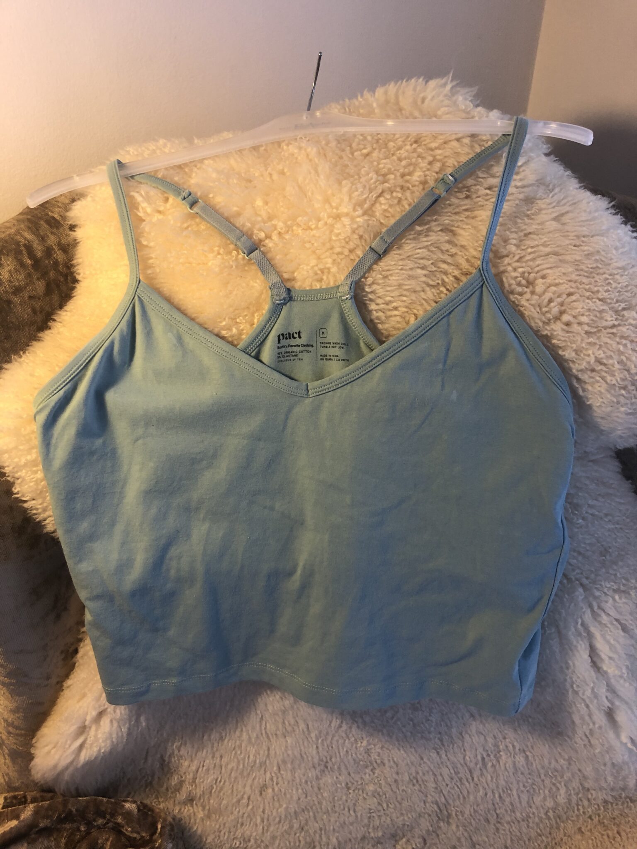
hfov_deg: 49.7
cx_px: 318
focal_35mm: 28
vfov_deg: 63.4
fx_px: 687
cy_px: 424
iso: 40
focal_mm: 3.99
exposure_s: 1/20
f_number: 1.8
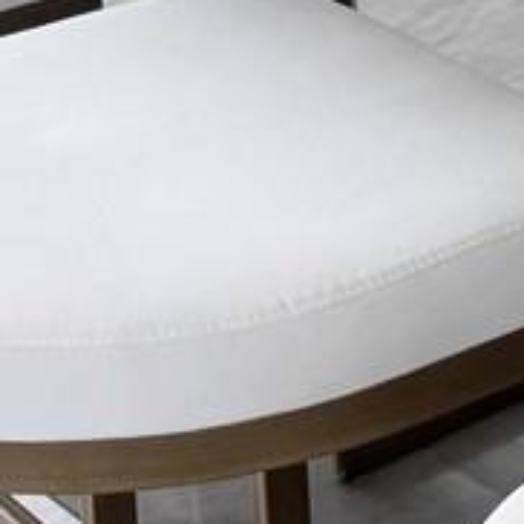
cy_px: -723
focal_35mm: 186
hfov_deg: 8.3
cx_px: 1428
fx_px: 3185
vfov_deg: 8.6
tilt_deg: -9.3
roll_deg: -0.2
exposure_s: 1/671
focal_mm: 6.76
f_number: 1.78
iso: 80
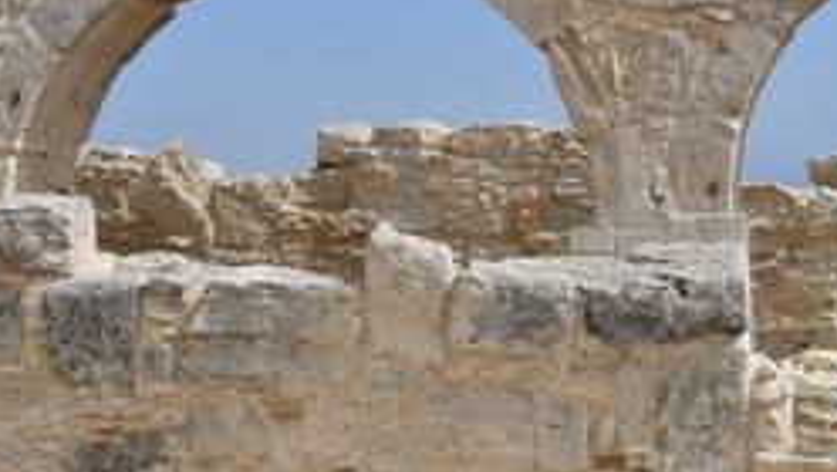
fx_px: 1733
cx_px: 709
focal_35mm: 78
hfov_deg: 26.5
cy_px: 110
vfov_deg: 15.4
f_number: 8
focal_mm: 28
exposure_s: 1/1600
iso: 250
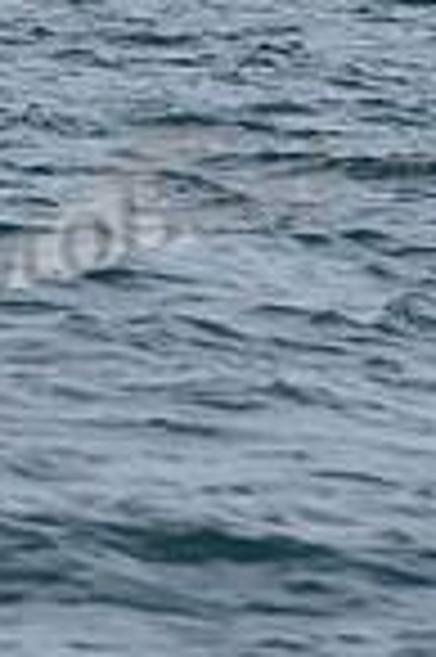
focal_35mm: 795
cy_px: -405
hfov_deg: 1.7
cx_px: -402
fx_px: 14476
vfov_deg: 2.6
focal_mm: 200
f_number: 11
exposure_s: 1/800
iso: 250
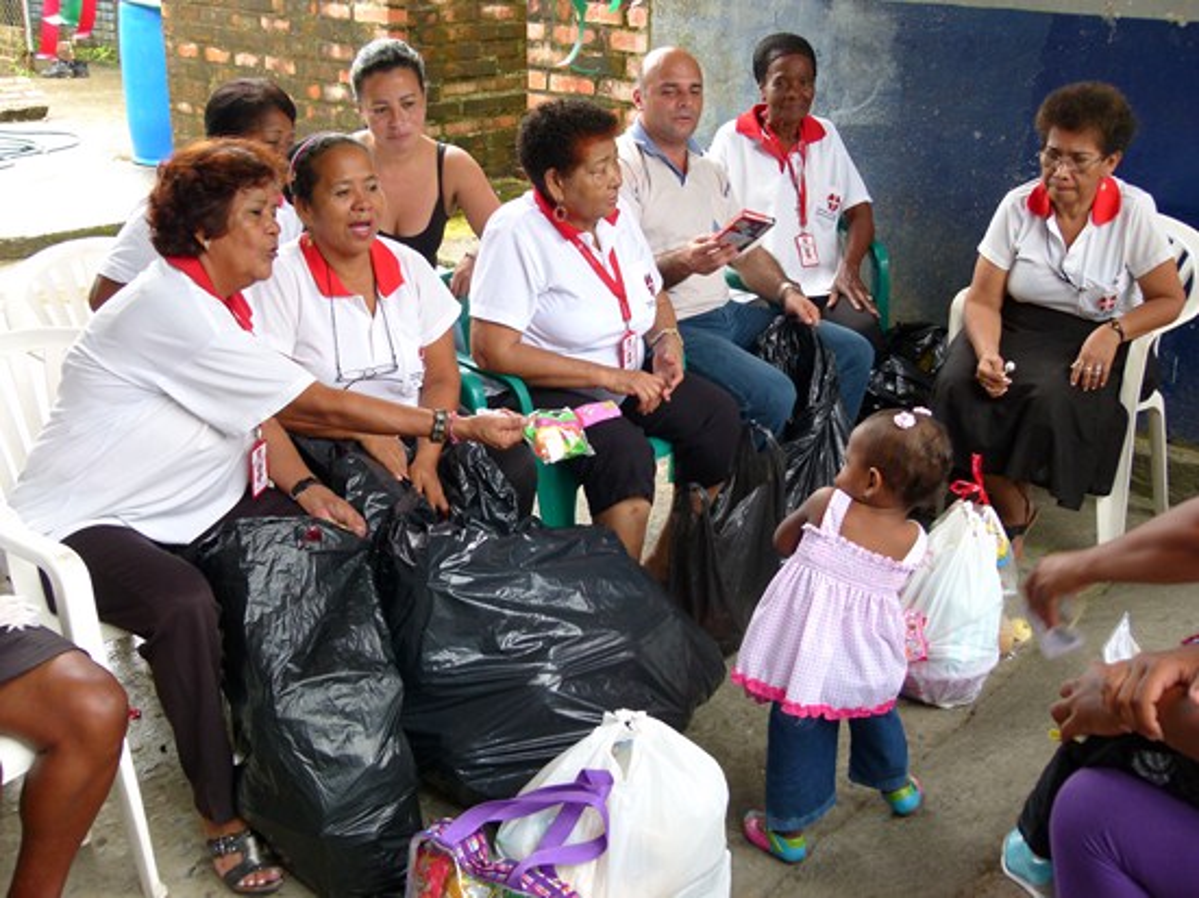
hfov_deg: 45.8
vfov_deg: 35.1
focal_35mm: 41
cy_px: 449
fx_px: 1420
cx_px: 600
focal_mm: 7.4
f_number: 3.2
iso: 100
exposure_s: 1/60
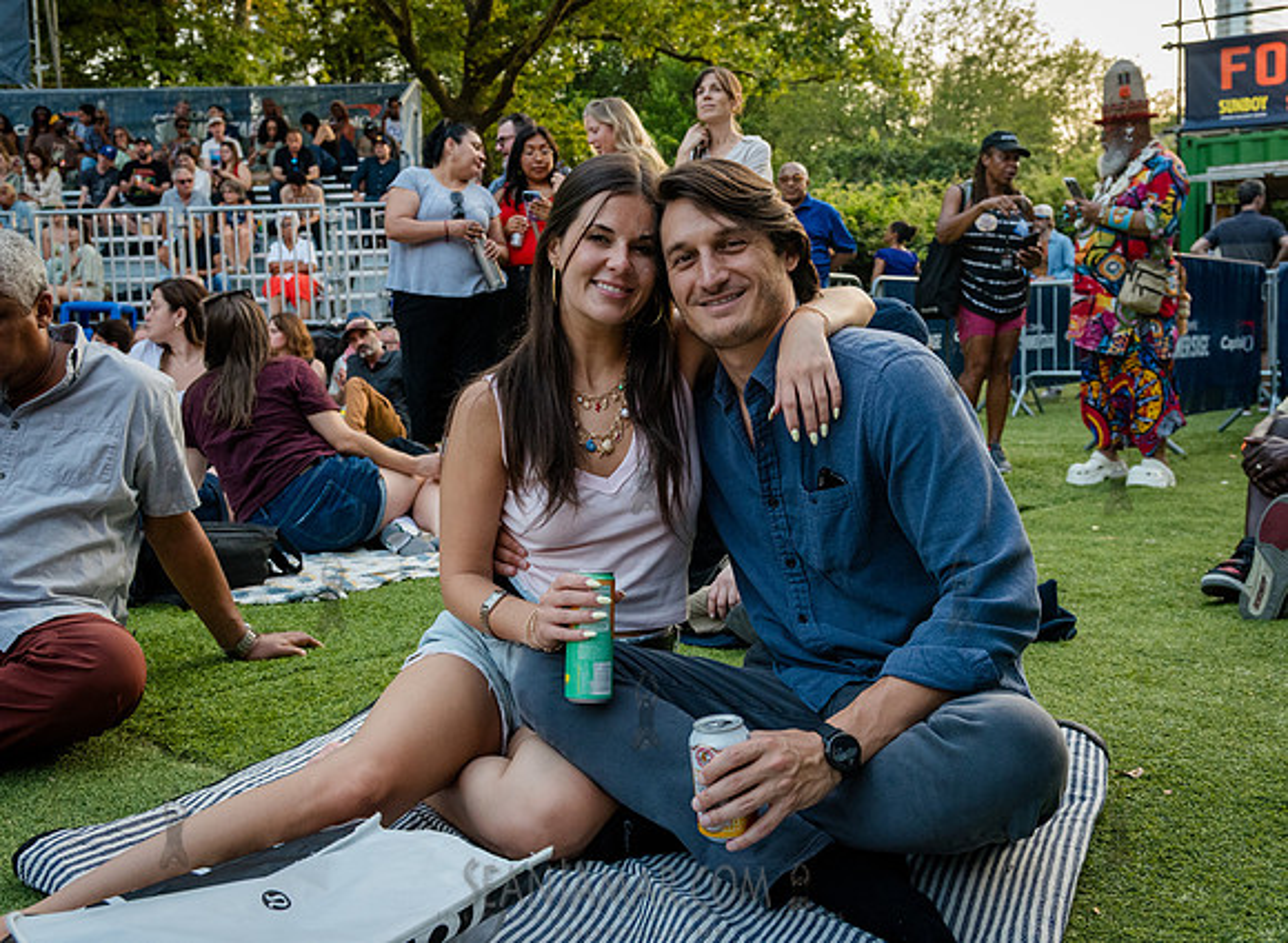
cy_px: 434
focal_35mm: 36
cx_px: 664
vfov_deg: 39.5
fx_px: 1314
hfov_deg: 52.2
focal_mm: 31
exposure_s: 1/320
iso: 2000
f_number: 4.5
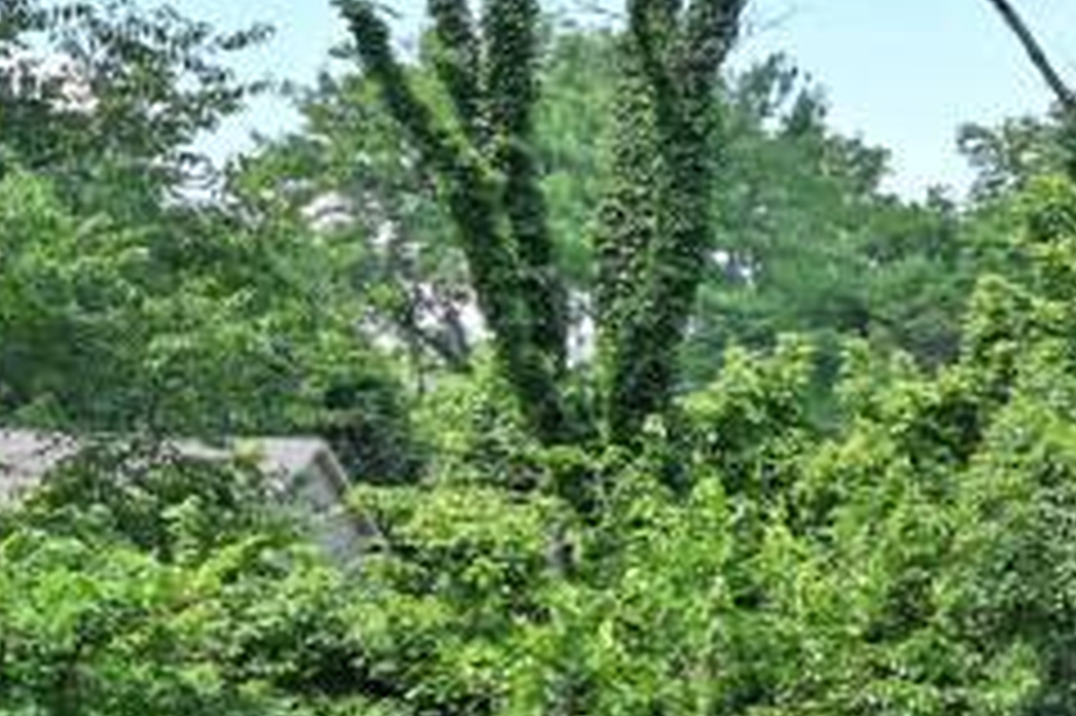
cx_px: 2589
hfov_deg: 14.6
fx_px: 2628
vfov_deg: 15.4
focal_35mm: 88
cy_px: 626
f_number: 6.3
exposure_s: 1/160
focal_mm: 14
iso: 100
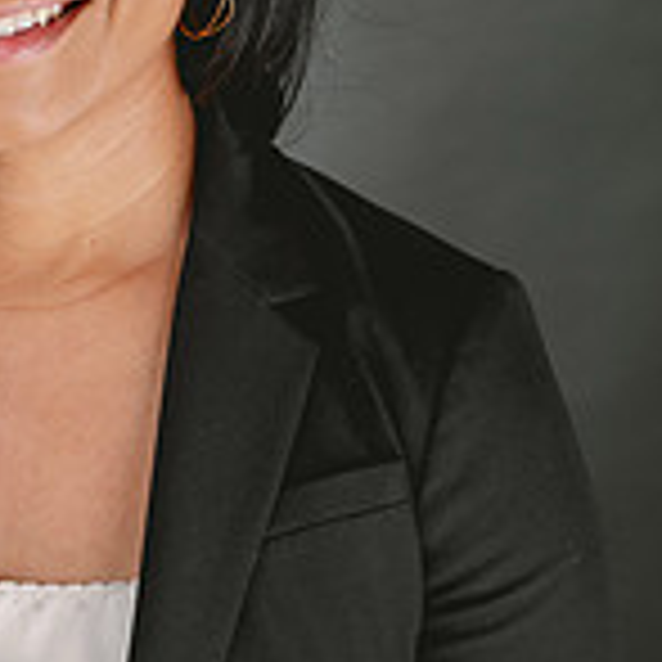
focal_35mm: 130
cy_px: 243
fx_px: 2813
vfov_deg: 13.4
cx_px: 43
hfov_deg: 13.3
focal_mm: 50
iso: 100
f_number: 8
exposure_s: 1/200
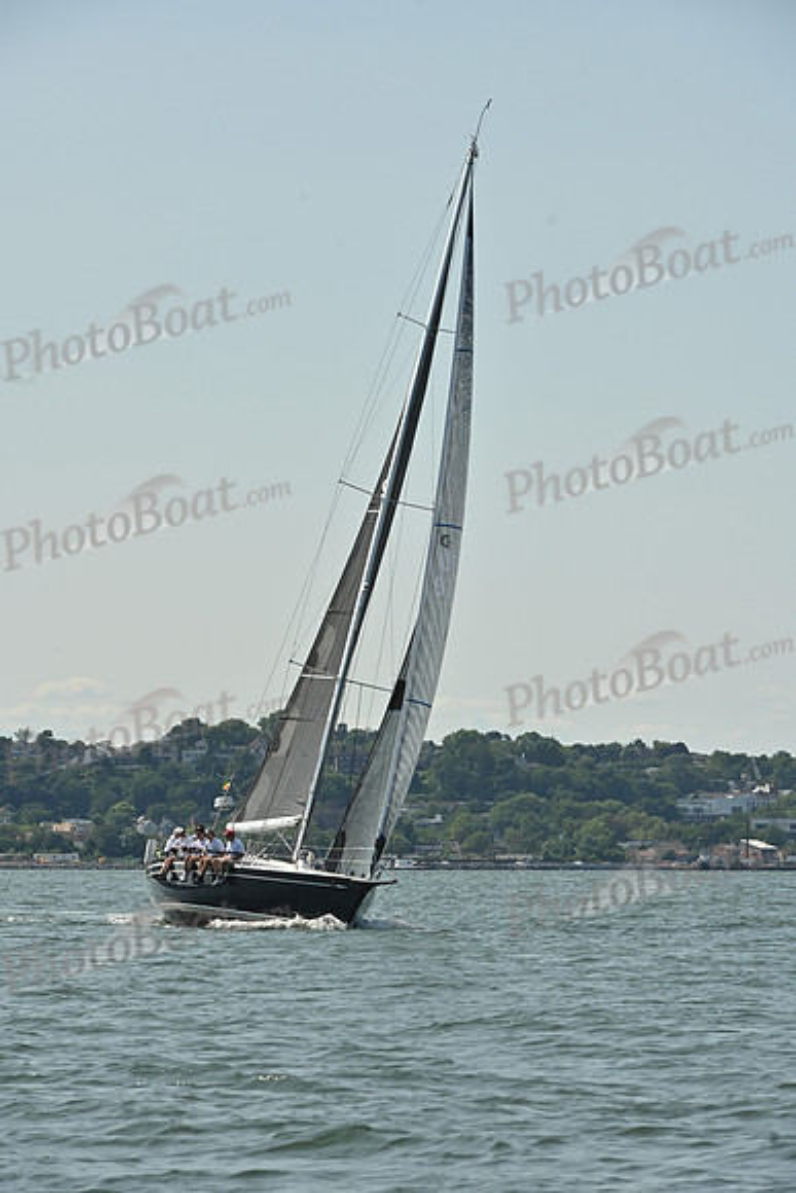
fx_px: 5966
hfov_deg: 7.6
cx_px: 398
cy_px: 596
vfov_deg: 11.4
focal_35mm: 180
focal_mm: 180
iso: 320
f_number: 13
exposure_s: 1/1000
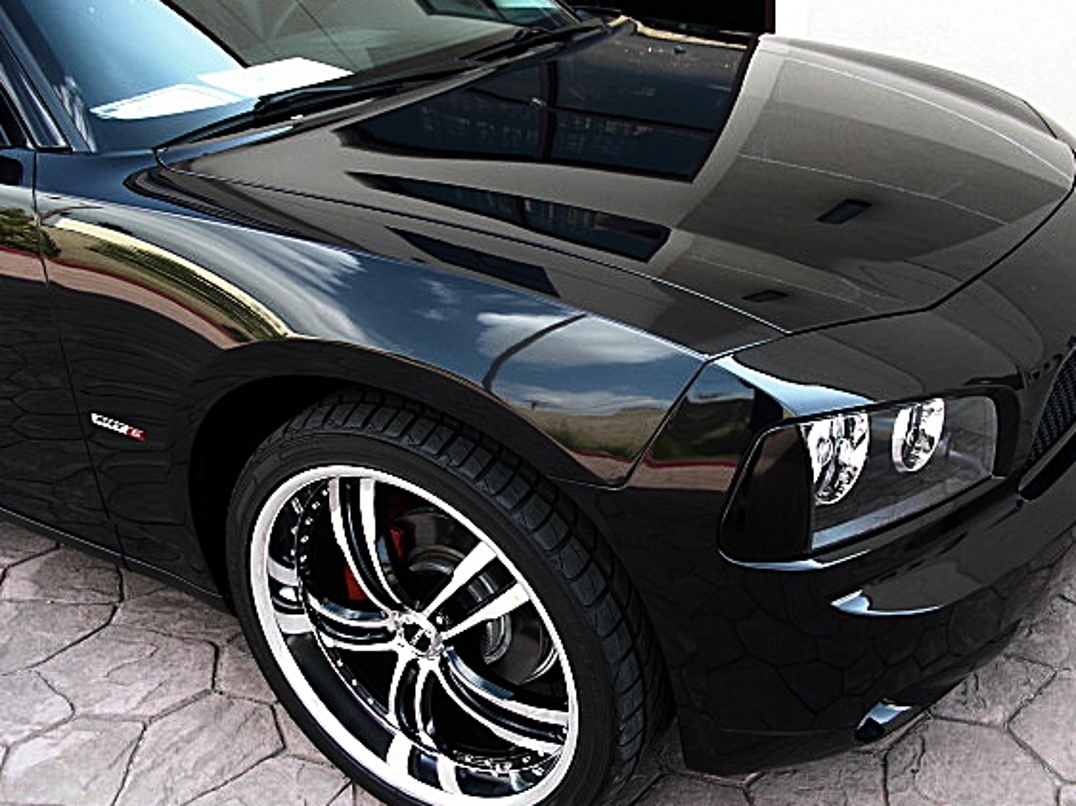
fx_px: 1274
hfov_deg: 45.7
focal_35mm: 41
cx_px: 597
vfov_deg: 35.1
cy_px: 389
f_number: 2.8
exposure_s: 1/80
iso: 50
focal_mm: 6.3
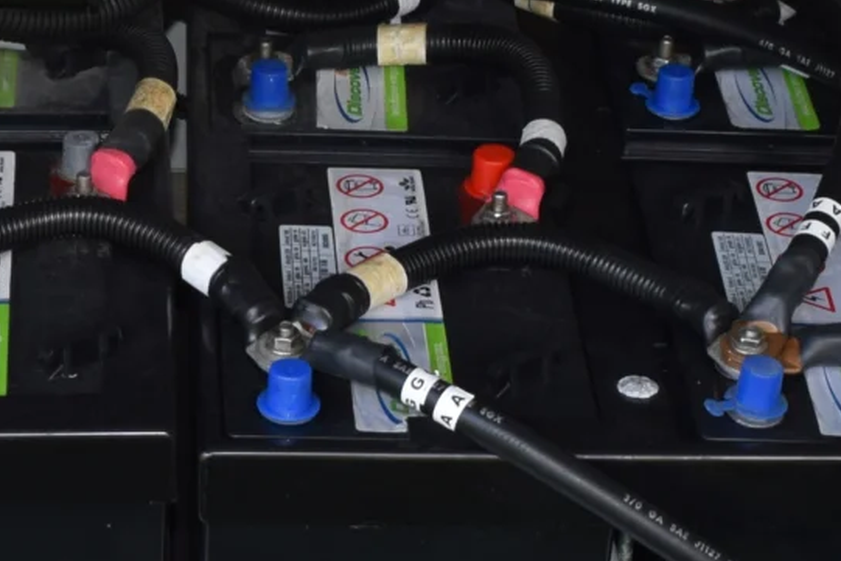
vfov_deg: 9.7
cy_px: 263
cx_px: 210
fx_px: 3318
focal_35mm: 142
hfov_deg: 14.4
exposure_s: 1/125
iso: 320
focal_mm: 20
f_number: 5.6
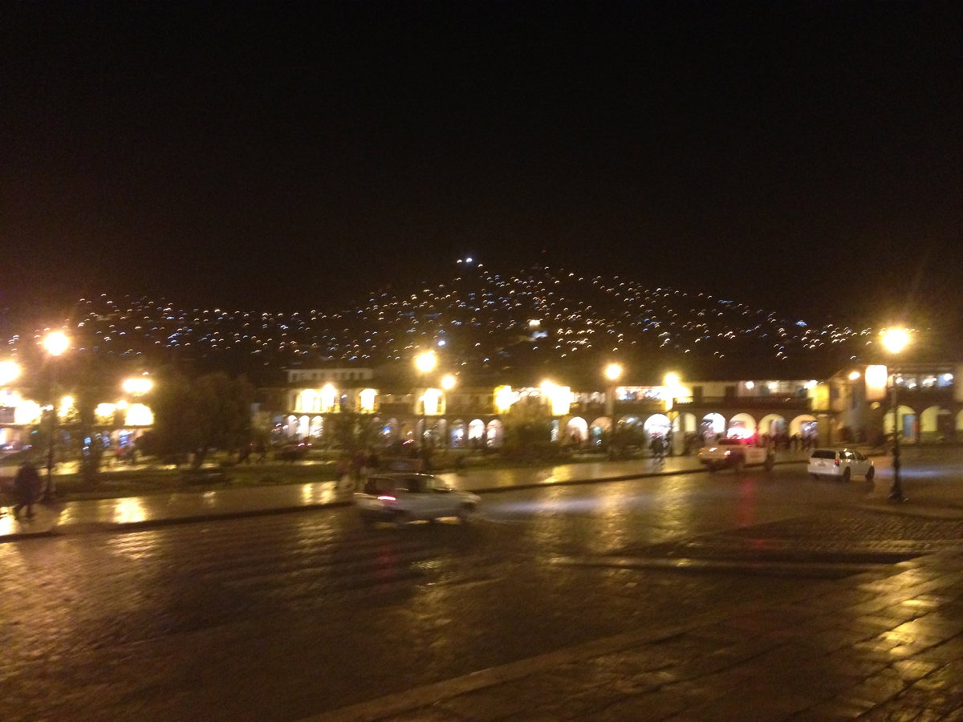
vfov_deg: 42.9
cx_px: 482
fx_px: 918
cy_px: 361
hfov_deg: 55.4
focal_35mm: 33
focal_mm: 4.12
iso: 500
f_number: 2.4
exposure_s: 1/15
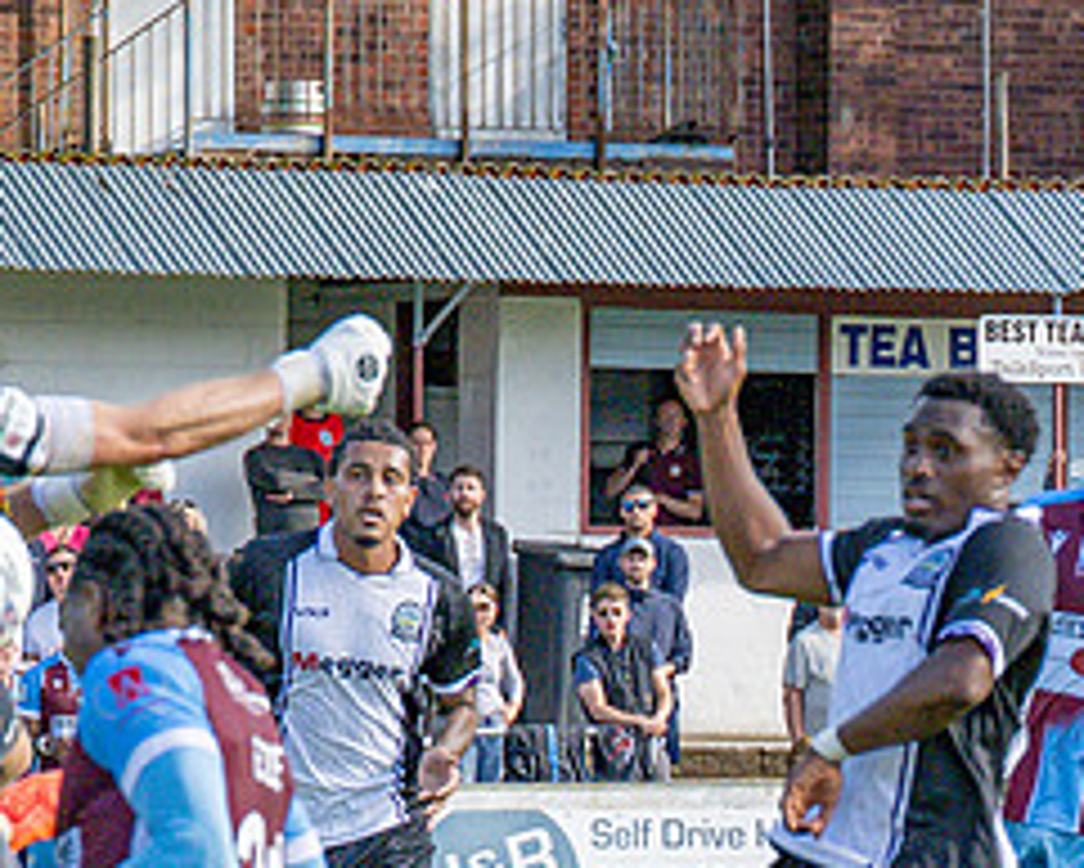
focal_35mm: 387
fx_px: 12421
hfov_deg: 5.0
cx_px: 951
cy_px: 909
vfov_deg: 4.0
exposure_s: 1/2500
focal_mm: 70
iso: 400
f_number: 4
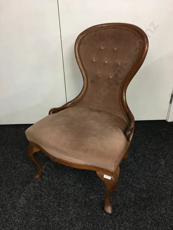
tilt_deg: -30.6
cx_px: 86
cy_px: 115
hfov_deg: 48.2
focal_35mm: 29
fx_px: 193
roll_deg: +0.9
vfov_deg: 61.7
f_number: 2.2
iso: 64
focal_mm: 4.15
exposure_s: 1/17
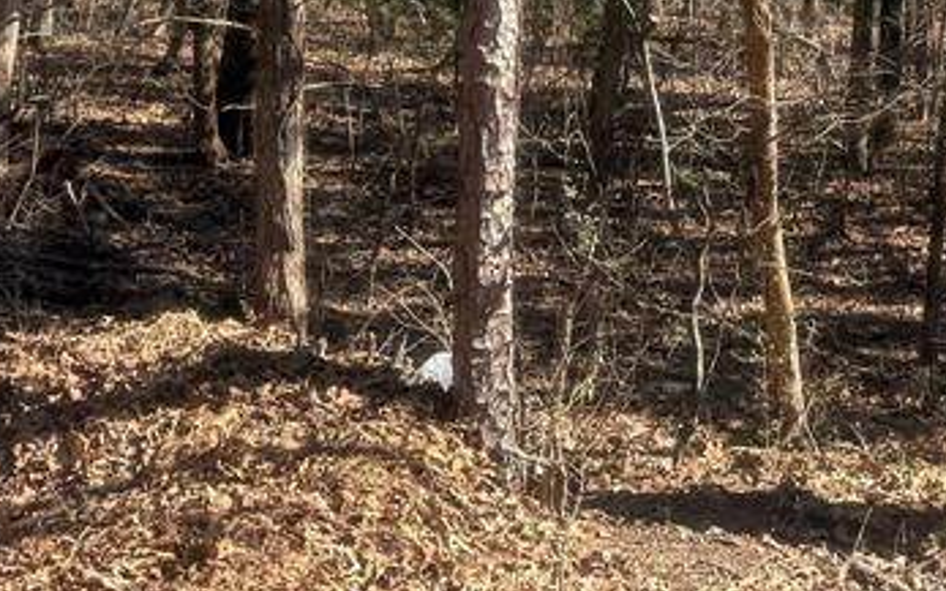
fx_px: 1934
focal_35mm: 75
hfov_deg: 24.8
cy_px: -191
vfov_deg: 16.4
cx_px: 1134
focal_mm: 6.76
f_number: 1.78
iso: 80
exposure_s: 1/1292
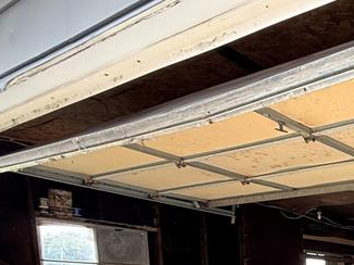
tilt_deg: -8.1
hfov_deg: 34.3
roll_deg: -0.6
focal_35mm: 44
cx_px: 427
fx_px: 450
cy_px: 365
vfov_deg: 26.5
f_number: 2.2
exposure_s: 1/99
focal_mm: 2.22
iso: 80
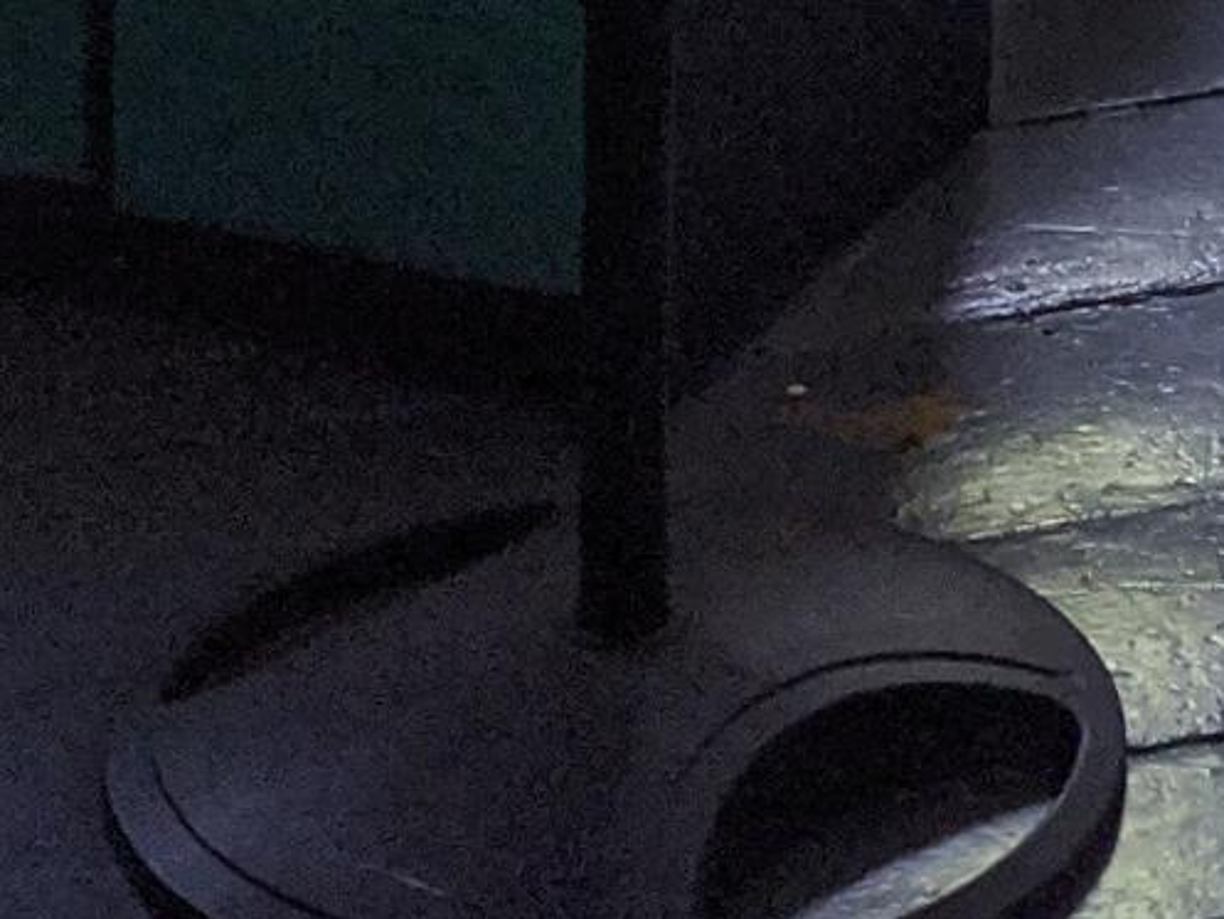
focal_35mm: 163
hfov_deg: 11.9
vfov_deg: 8.1
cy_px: -1545
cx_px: 1325
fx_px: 5765
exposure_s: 1/105
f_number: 1.73
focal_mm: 4.38
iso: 64
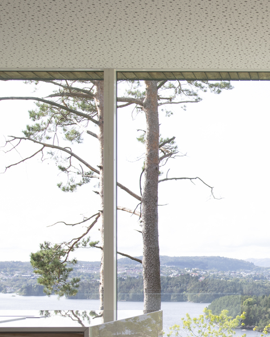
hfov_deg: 18.8
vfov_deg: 24.7
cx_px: 342
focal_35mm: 76
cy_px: 269
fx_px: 760
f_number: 5
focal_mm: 24
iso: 64
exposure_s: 1/80
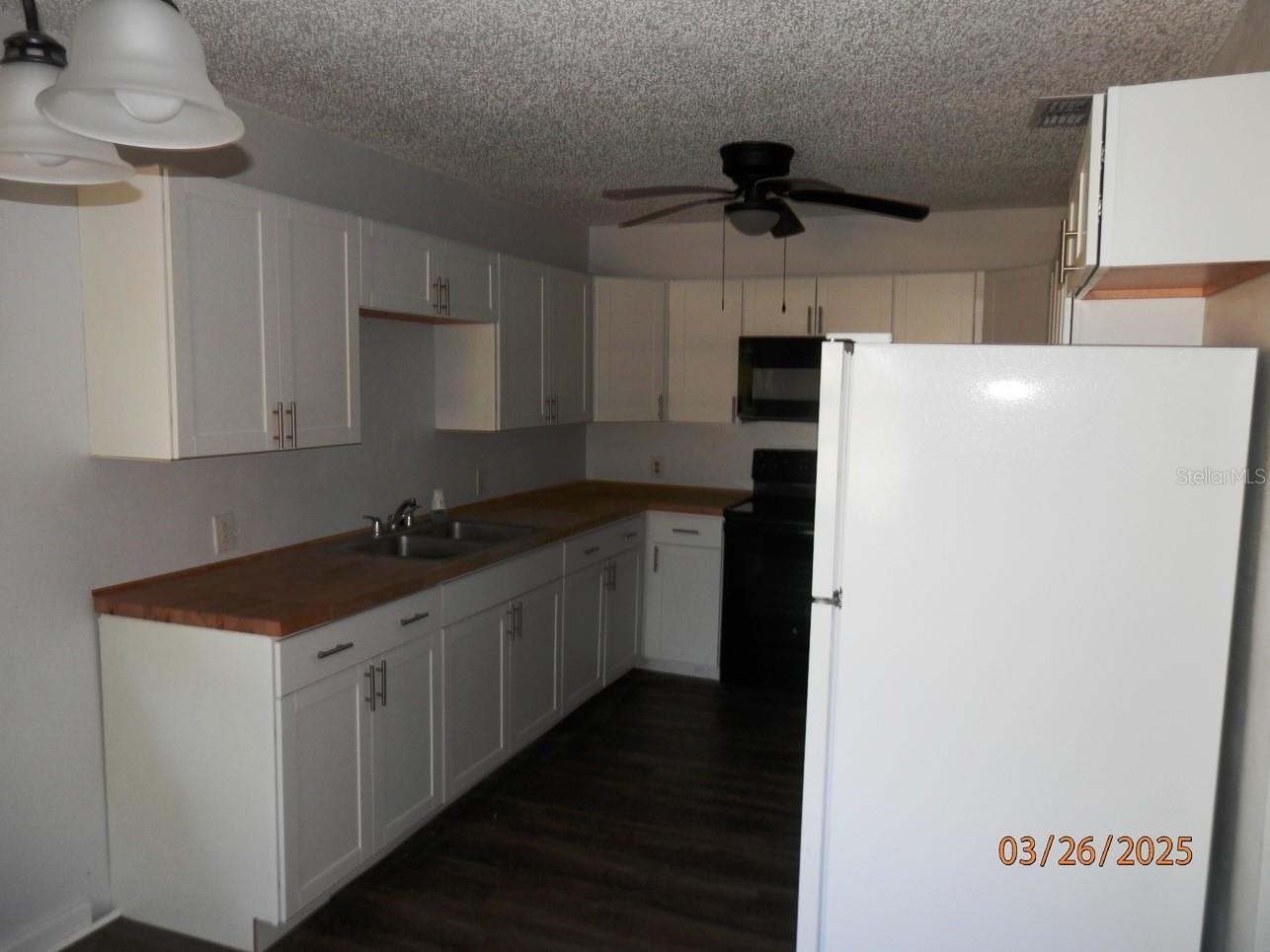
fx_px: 917
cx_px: 635
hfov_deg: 69.4
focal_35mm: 25
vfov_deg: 54.9
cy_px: 476
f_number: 3
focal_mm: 4.5
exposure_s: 1/30
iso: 100
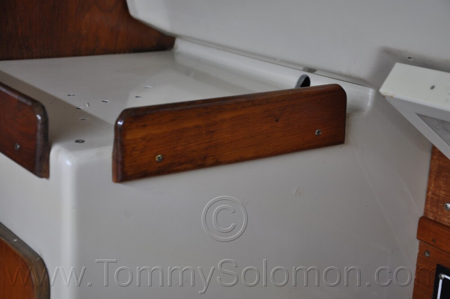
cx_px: 225
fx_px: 899
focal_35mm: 72
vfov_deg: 18.9
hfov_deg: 28.1
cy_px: 150
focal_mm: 48
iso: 400
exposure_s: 1/30
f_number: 5.6
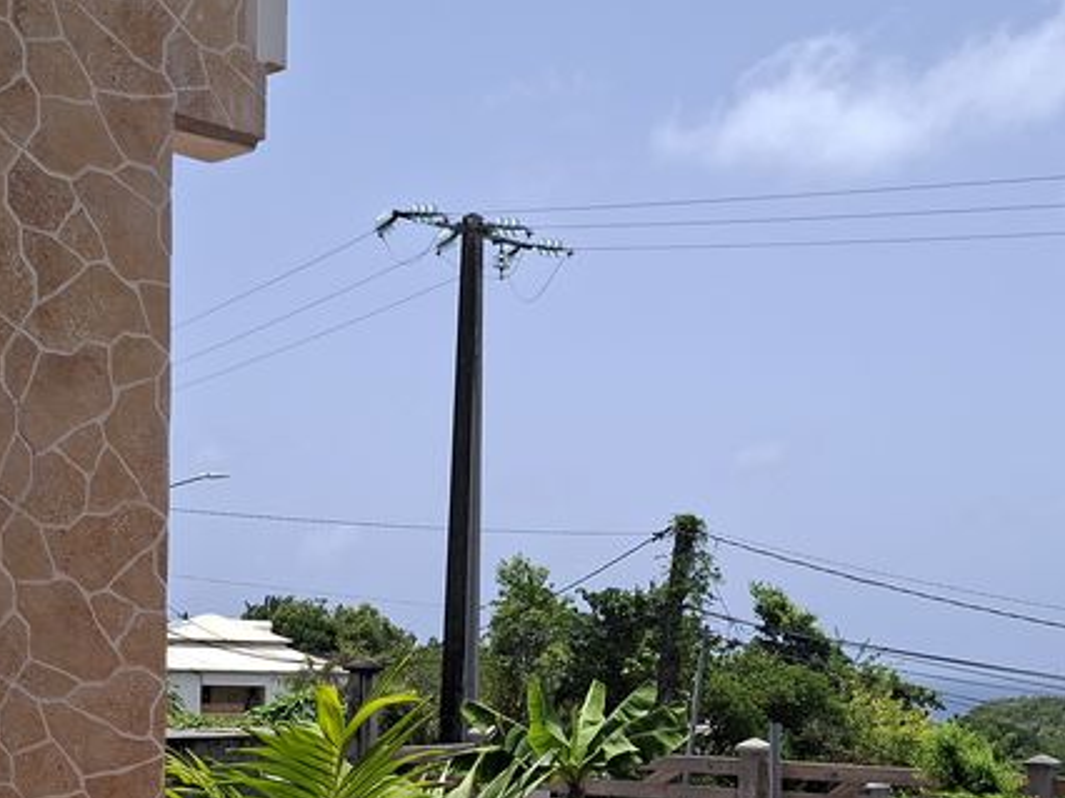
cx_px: 640
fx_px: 1660
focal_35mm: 54
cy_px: 713
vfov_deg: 26.2
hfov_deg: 35.4
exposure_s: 1/2110
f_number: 1.8
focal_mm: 5.54
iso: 40
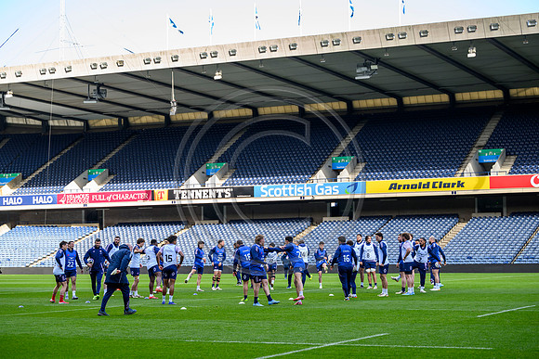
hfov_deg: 26.3
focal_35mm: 77
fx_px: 1153
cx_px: 270
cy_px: 180
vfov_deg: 17.7
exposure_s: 1/1000
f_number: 3.2
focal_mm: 77
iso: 500
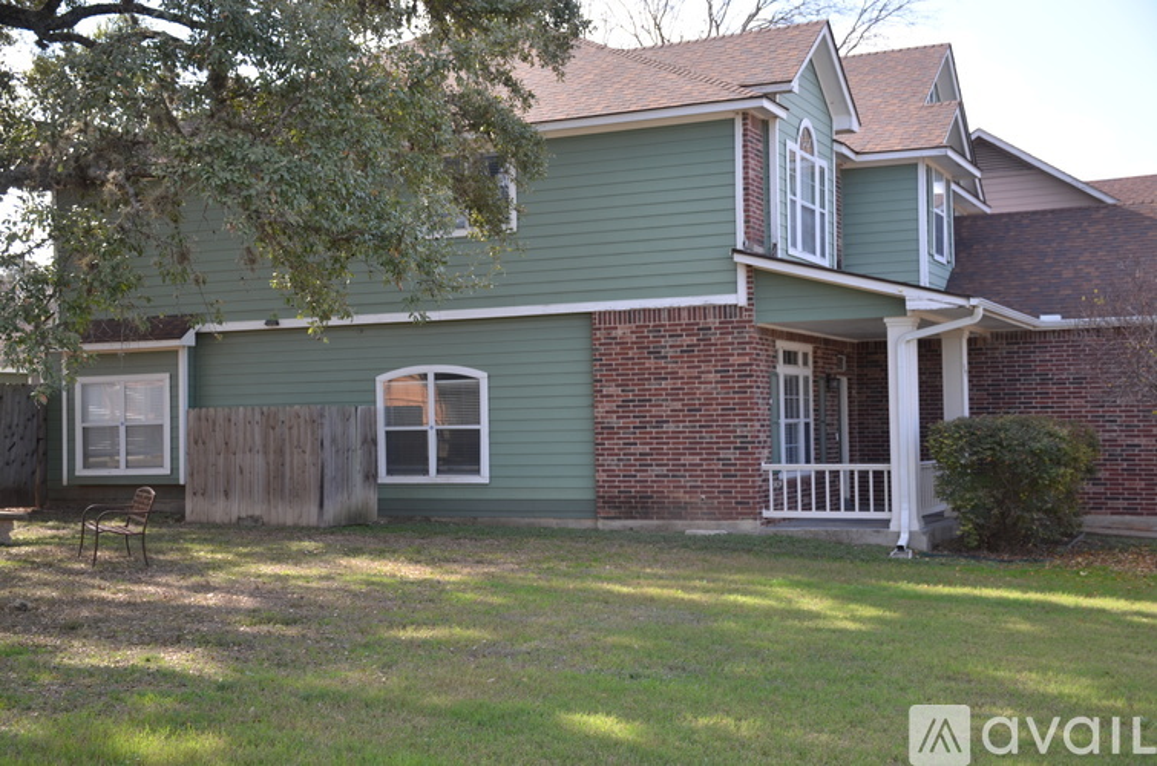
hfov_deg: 41.2
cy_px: 383
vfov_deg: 28.0
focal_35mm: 48
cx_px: 578
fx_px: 1539
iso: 100
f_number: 4.2
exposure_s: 1/250
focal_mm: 32
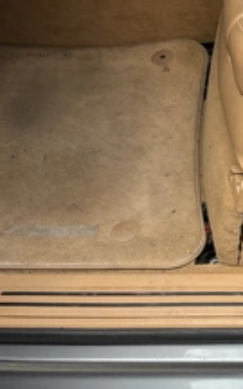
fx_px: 604
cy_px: 205
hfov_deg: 21.4
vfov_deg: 35.7
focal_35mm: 57
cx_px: 281
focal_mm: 3
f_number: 1.8
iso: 25
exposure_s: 1/534
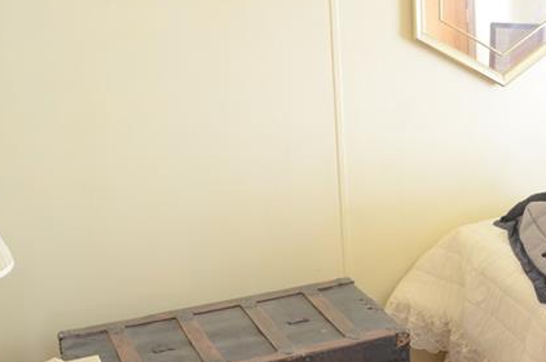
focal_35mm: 71
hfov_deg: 27.4
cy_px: 206
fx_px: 1074
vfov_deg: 19.1
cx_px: 499
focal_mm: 25
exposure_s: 1/6
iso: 1600
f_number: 4
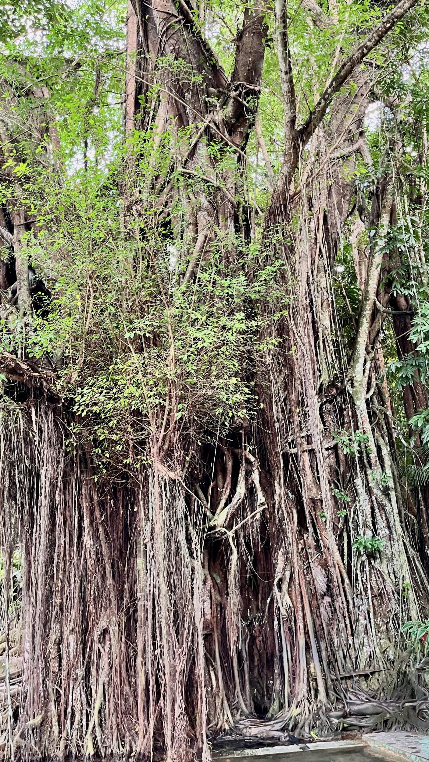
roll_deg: +4.9
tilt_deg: +18.8
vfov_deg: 66.1
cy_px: 374
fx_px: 586
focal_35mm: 29
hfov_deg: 40.2
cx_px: 214
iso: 320
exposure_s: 1/60
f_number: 1.6
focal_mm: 5.1
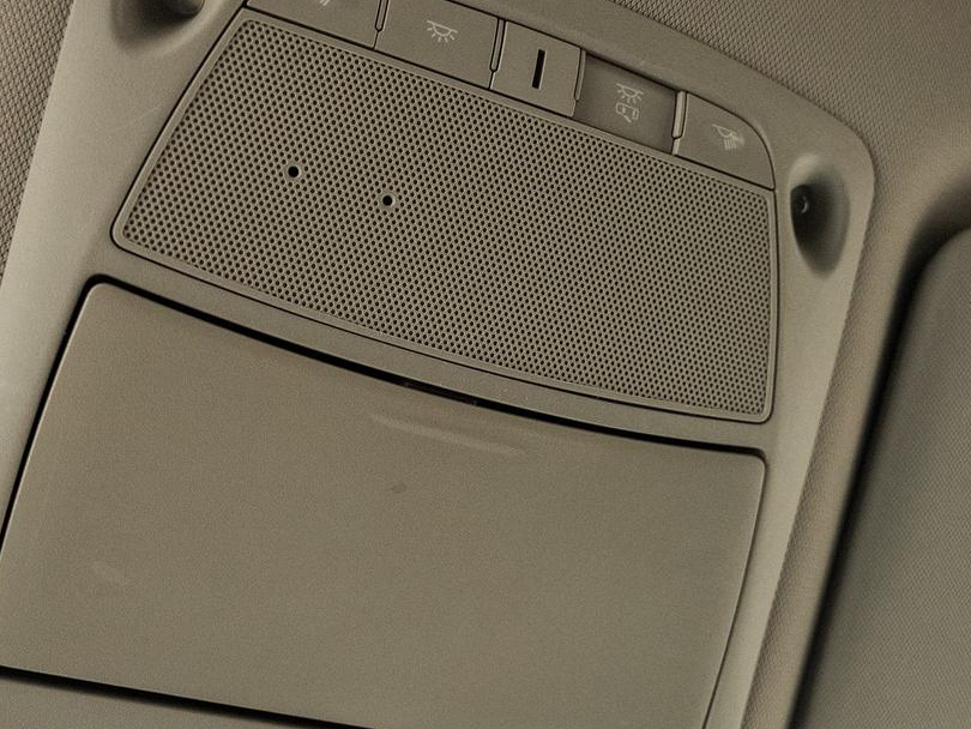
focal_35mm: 41
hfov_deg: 45.8
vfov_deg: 35.1
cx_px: 489
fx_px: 1150
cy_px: 415
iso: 1250
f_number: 3.2
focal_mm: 24
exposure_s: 1/40
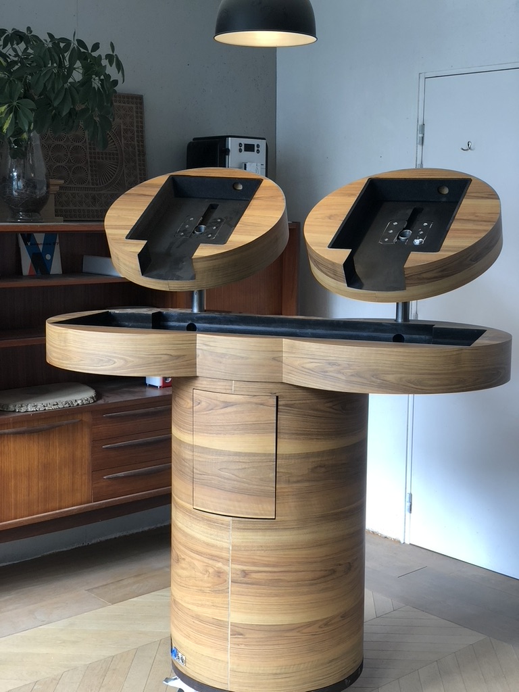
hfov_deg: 28.0
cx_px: 260
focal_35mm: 52
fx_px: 1040
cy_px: 346
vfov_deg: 36.8
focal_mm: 6
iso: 40
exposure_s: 1/50
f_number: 2.4
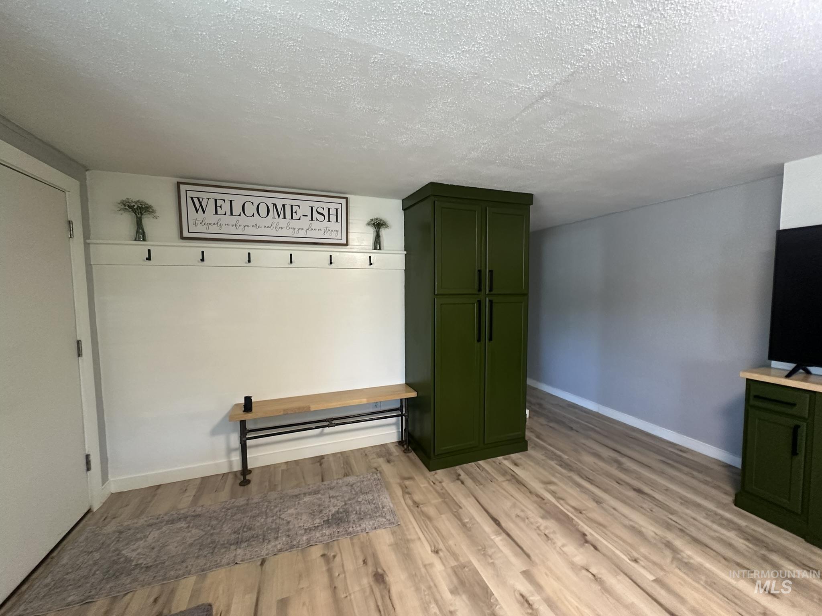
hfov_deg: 102.1
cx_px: 411
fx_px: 332
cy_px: 308
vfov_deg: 85.7
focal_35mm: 14
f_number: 2.2
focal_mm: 2.22
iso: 320
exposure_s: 1/60
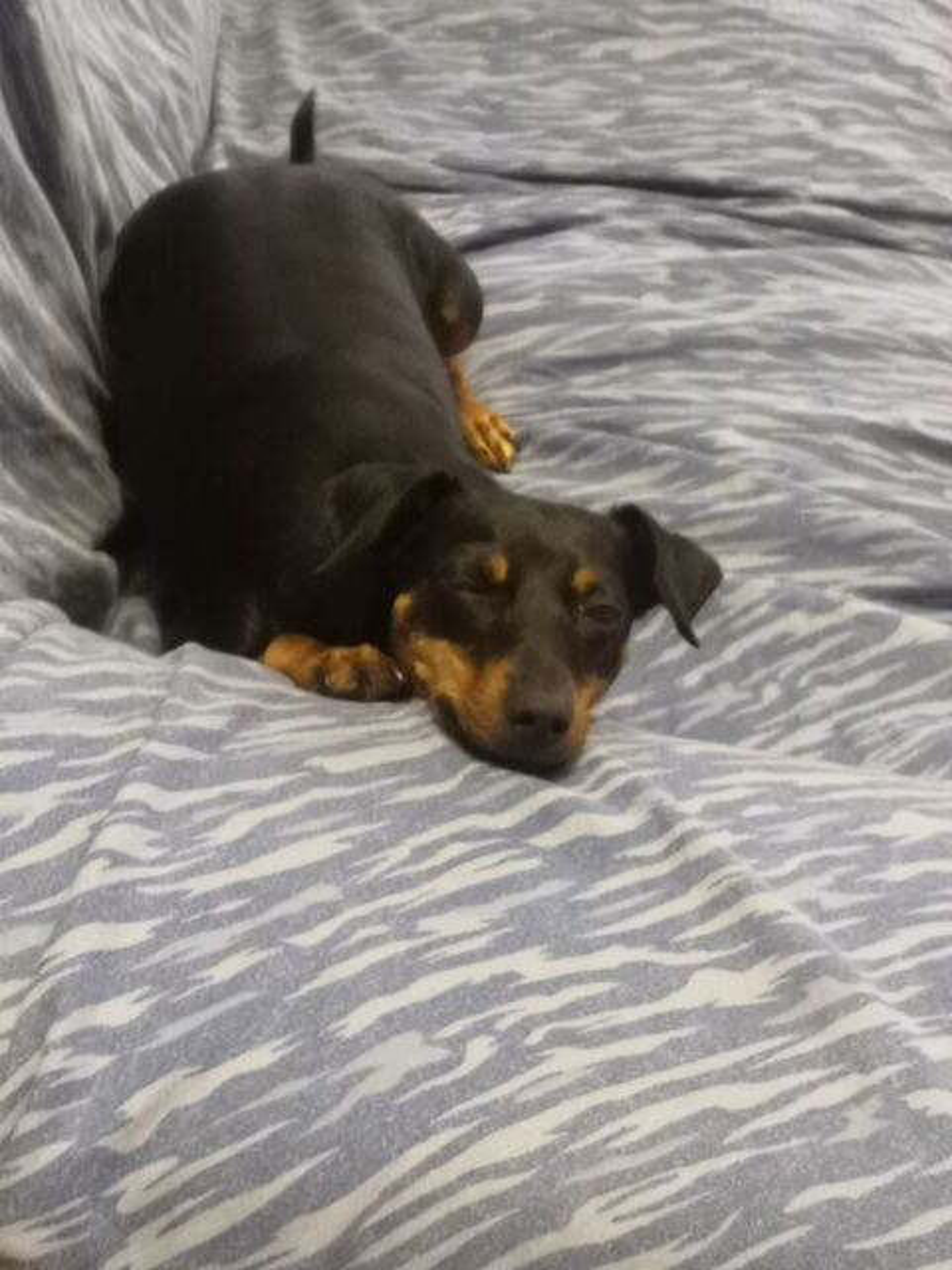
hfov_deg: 24.4
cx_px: 476
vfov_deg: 32.2
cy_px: 635
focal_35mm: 60
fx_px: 2200
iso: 1000
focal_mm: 3.95
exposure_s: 1/16.7
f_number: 1.8
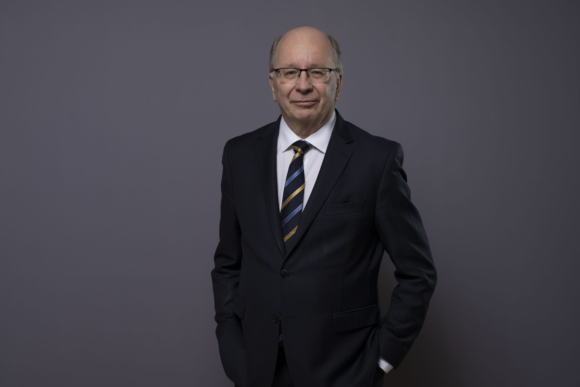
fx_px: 806
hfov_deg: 39.6
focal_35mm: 50
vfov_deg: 27.0
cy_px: 194
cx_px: 290
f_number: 4
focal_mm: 50
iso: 160
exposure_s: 1/200
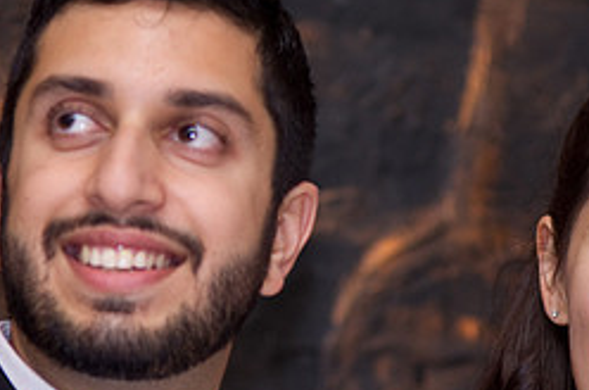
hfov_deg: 3.7
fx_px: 9171
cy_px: 256
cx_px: 306
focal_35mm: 562
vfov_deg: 2.4
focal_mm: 160
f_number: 2.8
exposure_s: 1/160
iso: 400
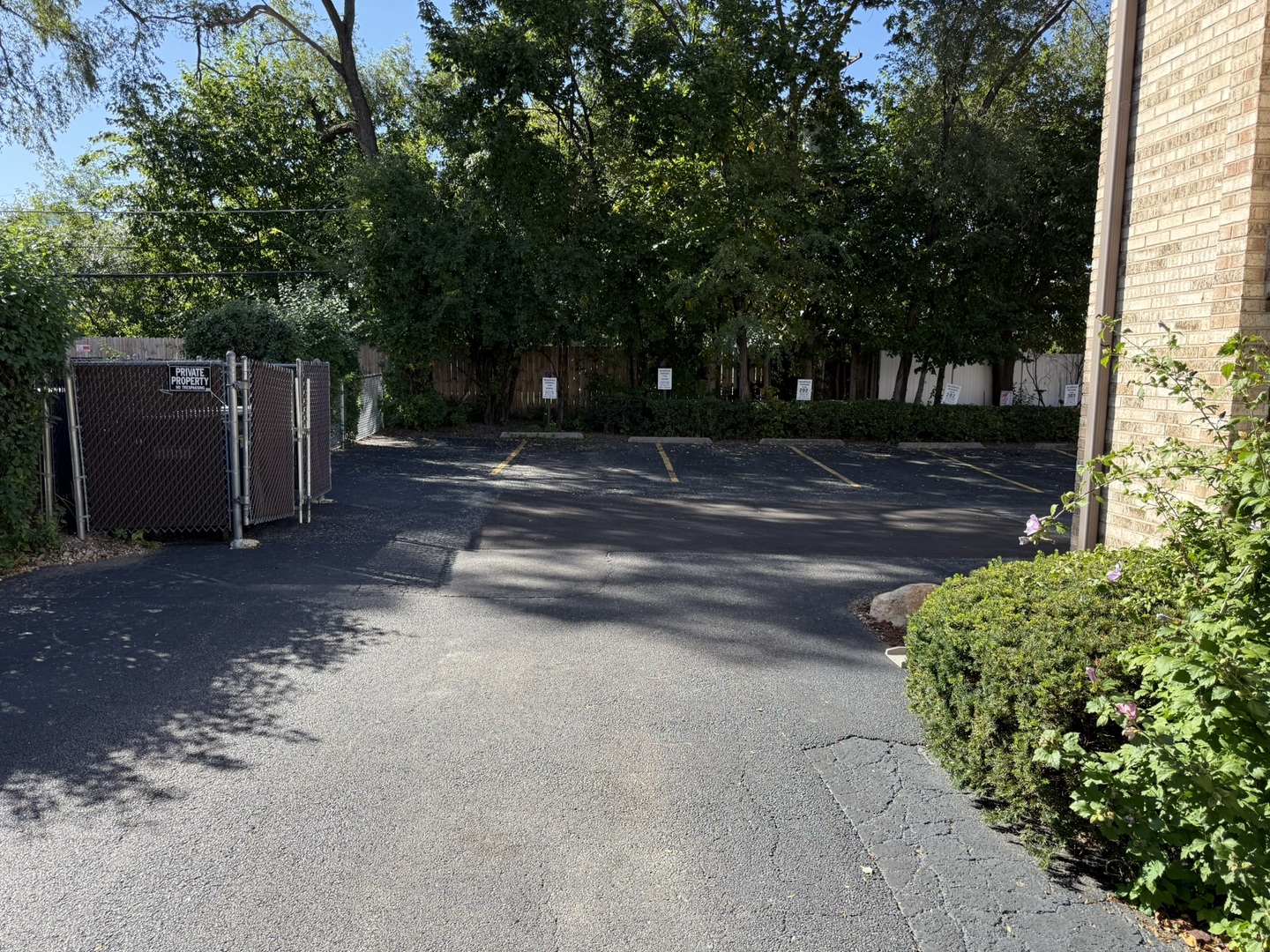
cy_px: 476
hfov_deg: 71.6
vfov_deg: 56.8
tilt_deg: -5.6
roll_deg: -0.3
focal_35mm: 24
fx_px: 881
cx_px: 635
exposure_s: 1/1437
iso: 100
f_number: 1.78
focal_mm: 6.76
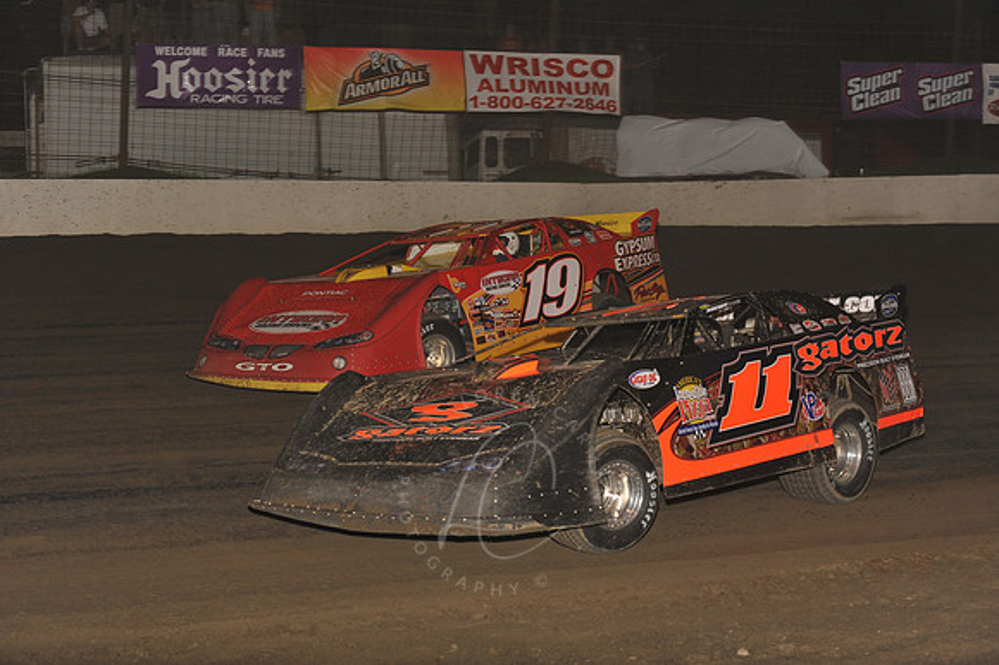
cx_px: 500
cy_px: 332
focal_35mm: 80
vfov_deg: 17.0
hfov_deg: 25.4
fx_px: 2219
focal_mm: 80
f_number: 6.3
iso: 800
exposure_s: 1/320
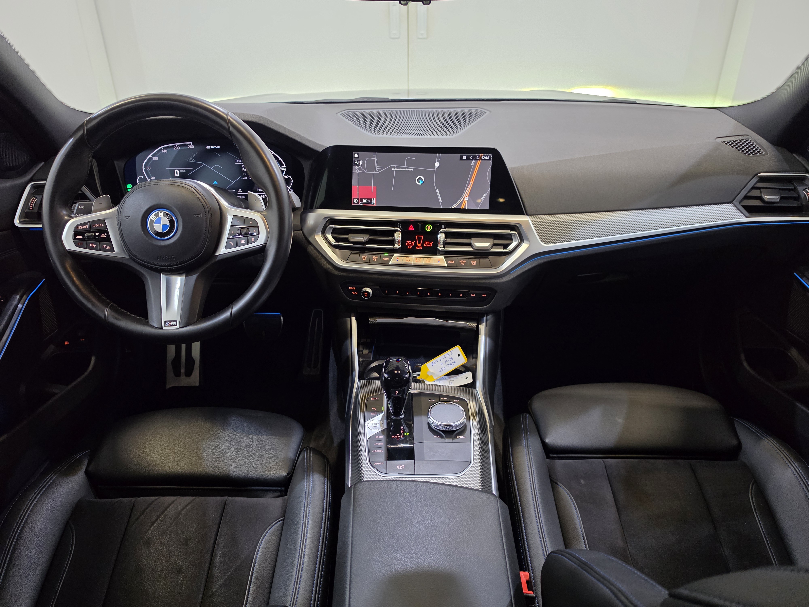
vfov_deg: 58.9
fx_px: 538
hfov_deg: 73.9
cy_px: 304
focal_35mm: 23
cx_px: 404
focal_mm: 6.5
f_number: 1.4
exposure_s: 1/100
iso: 320
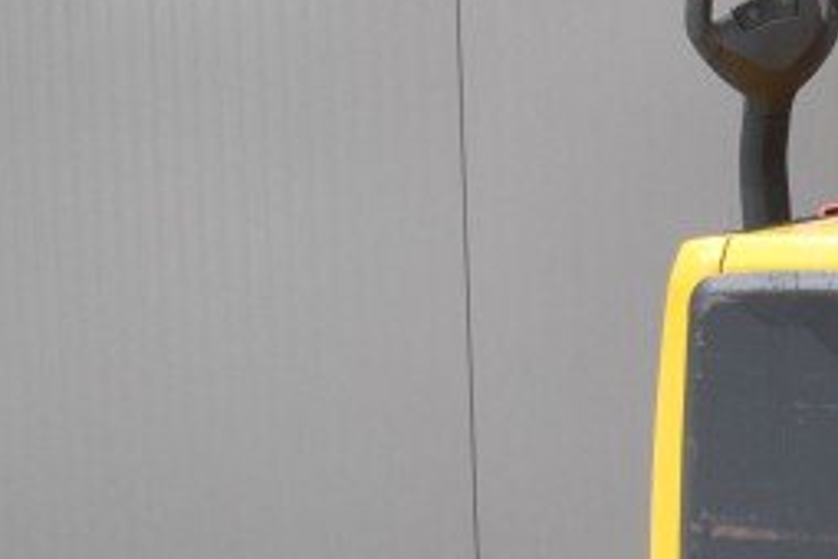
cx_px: 1114
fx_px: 3282
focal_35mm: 141
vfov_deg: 9.7
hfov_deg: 13.9
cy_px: 59
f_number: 5.6
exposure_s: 1/25
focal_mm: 20
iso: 1600
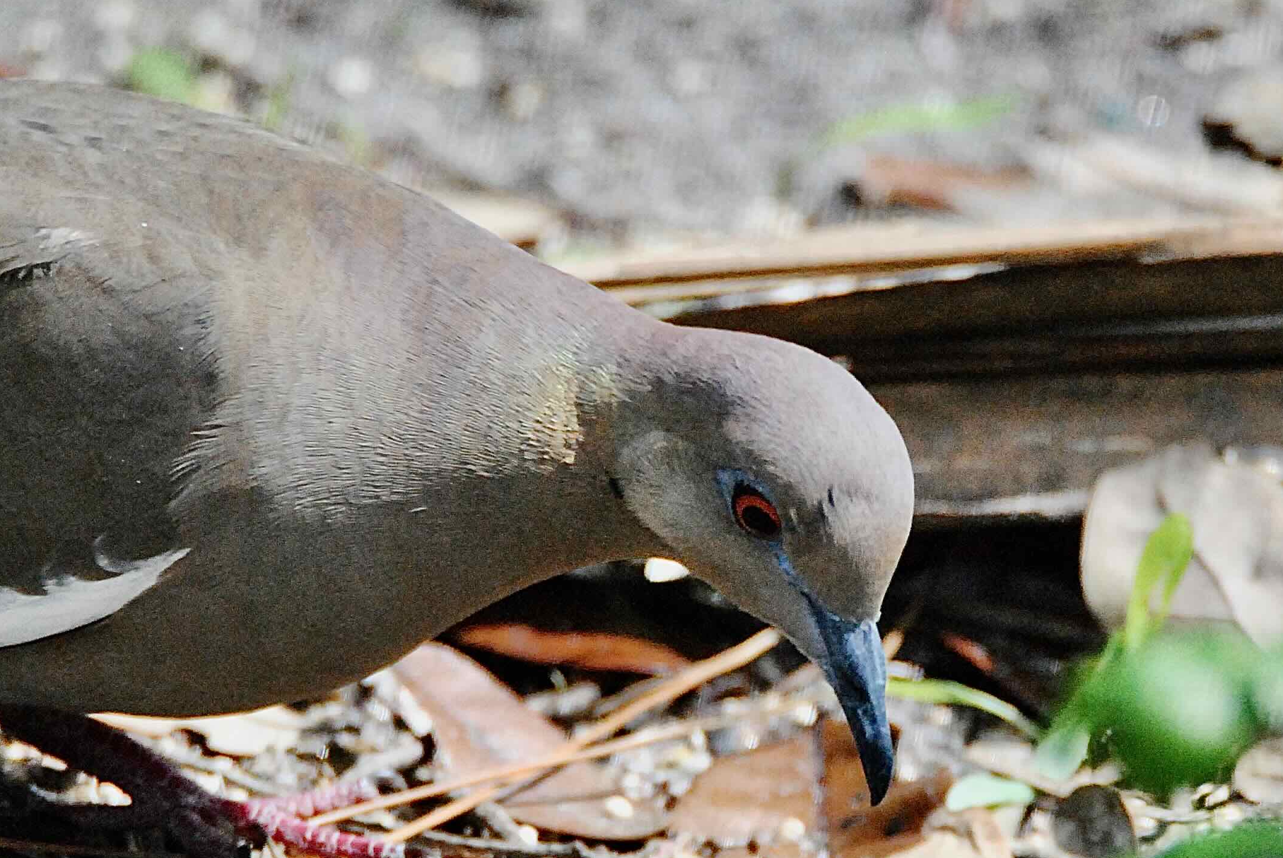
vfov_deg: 1.3
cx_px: 578
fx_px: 39209
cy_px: 511
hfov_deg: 1.9
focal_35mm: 1099
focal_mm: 600
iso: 1600
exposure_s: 1/800
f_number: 6.3
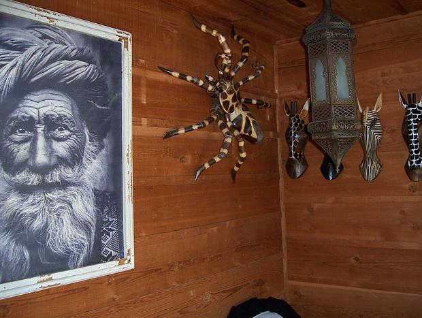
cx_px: 211
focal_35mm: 36
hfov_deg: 51.3
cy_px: 159
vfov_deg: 39.8
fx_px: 440
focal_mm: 6
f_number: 3
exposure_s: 1/60
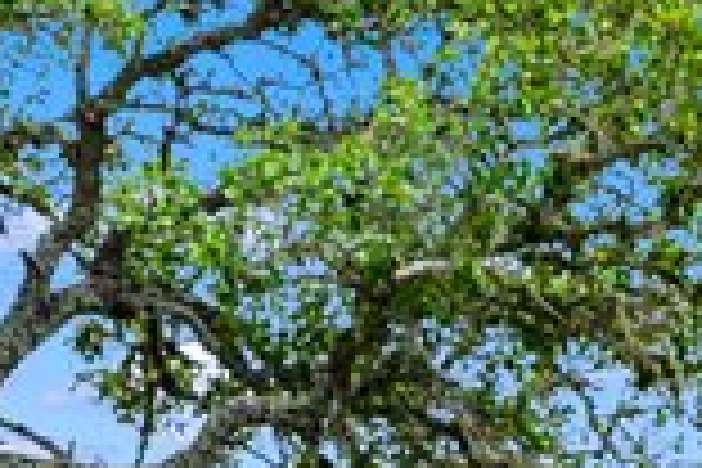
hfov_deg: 2.7
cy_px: 596
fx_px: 14741
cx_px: 1071
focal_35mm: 756
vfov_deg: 1.8
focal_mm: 184
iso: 125
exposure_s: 1/250
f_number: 9
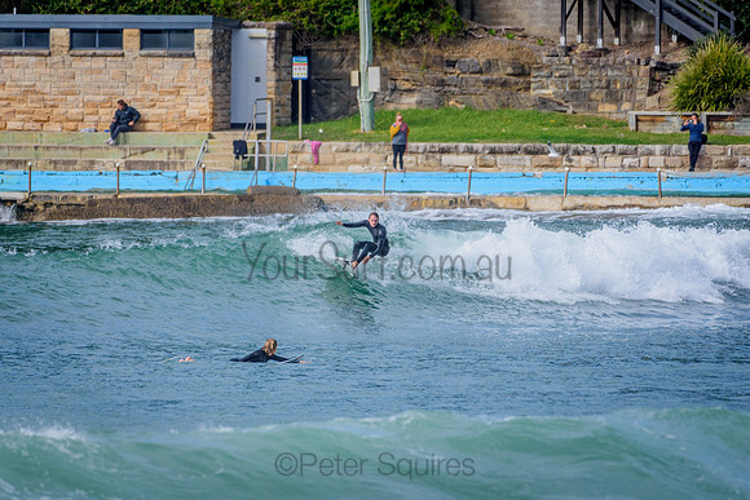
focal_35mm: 750
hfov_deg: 2.7
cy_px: 250
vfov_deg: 1.8
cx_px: 375
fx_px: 15628
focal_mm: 500
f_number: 5.6
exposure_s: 1/2000
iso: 360
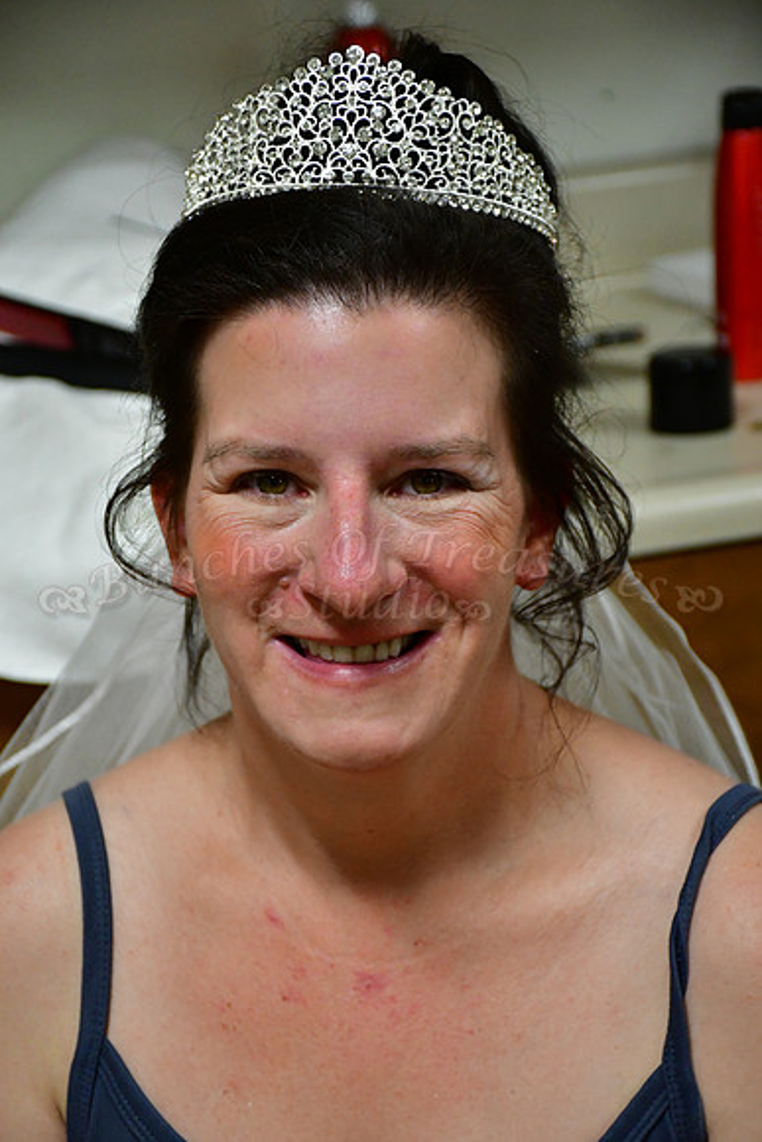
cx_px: 381
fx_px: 3141
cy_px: 571
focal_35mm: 99
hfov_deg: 13.8
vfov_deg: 20.6
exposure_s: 1/100
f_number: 5
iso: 3200
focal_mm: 66
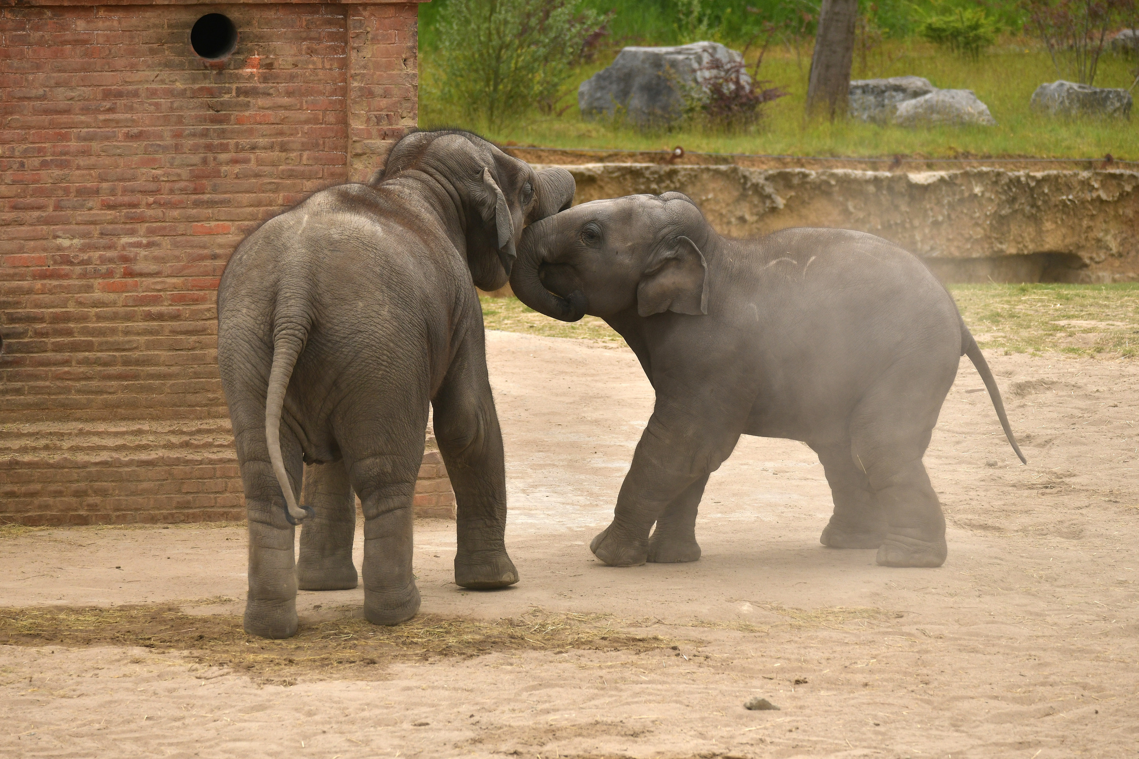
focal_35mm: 185
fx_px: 5853
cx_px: 570
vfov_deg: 7.4
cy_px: 380
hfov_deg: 11.1
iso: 280
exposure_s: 1/1000
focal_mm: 185
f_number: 6.3
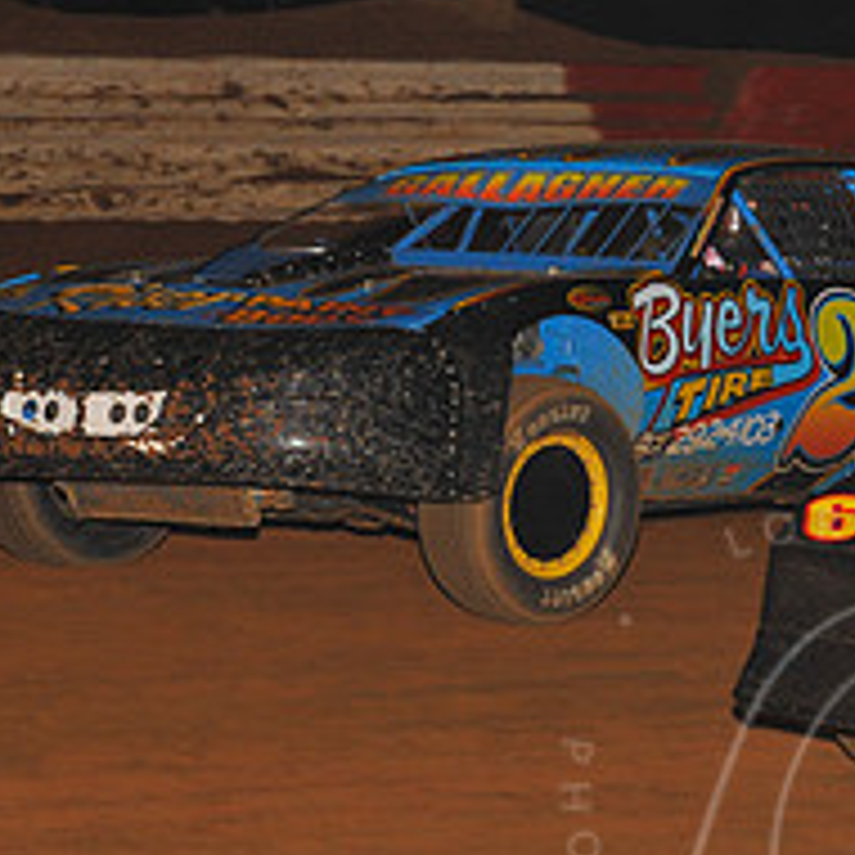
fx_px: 7601
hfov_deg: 6.4
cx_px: 828
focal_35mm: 272
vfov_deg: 6.4
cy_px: 364
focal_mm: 105
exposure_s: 1/250
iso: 640
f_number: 7.1
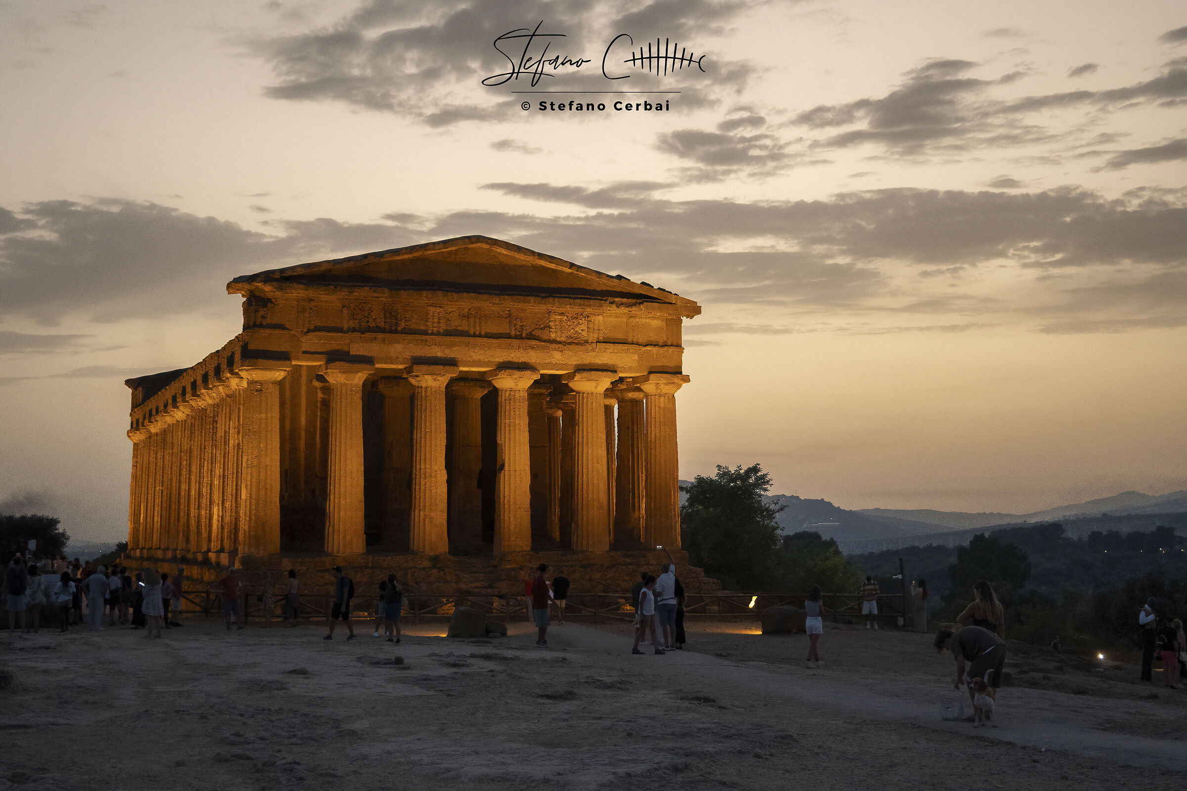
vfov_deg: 29.4
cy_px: 396
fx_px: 1508
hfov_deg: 43.0
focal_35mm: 46
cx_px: 594
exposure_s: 1/125
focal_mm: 30.5
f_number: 4.8
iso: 2200
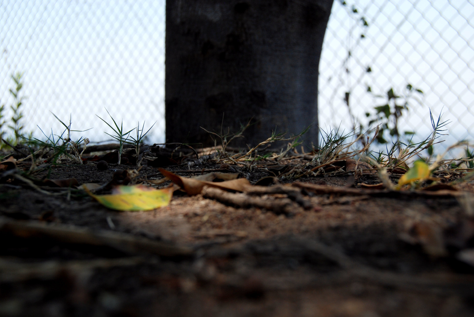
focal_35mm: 51
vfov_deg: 26.6
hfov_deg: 38.8
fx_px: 672
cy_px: 158
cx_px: 237
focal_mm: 34
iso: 200
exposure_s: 1/500
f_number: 6.3
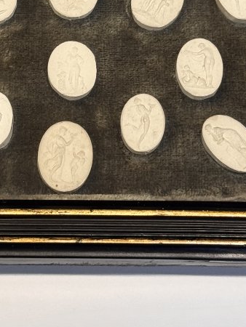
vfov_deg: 15.0
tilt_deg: -64.3
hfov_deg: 11.6
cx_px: 60
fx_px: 1212
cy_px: -28
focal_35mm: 128
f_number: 1.78
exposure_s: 1/50
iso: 100
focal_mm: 6.76
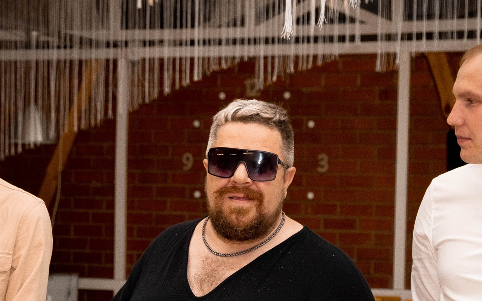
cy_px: 309
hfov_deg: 14.6
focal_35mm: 143
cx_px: 191
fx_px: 1878
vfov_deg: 9.1
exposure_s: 1/160
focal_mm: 42.5
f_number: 4.5
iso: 1600
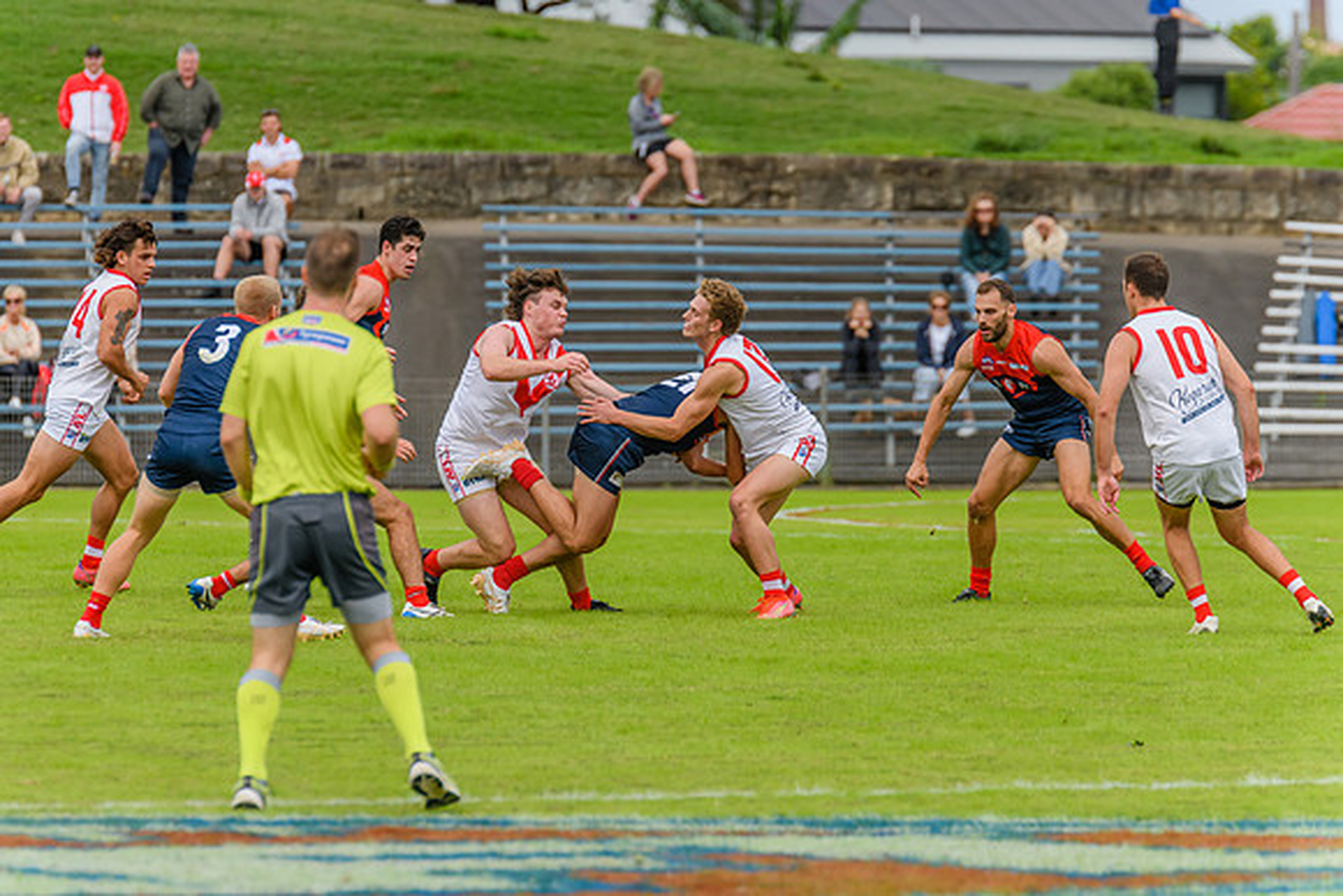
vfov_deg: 3.1
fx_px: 16789
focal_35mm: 450
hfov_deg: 4.6
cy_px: 449
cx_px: 644
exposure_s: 1/2000
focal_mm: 420
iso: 800
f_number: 7.1
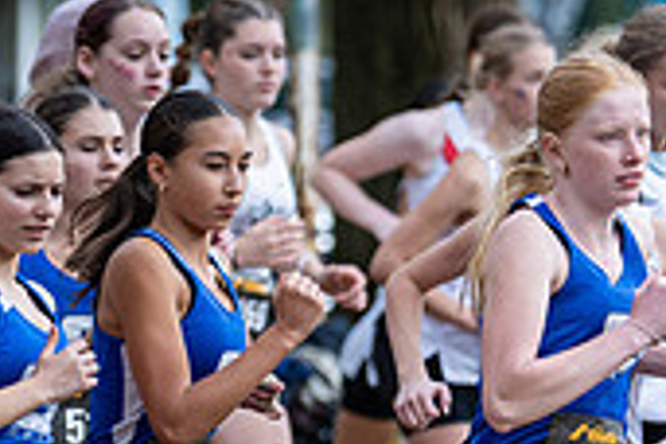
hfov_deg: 3.3
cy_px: 575
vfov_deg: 2.2
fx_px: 11488
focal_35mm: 621
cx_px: 659
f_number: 2.8
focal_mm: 140
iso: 200
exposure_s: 1/1000
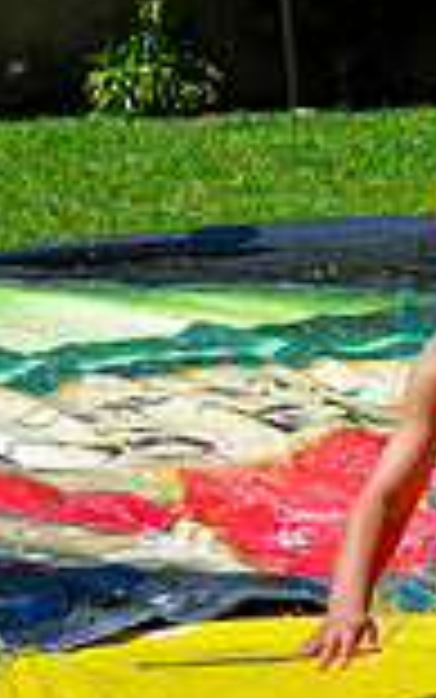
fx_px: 5907
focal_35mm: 311
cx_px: 515
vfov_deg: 6.7
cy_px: 905
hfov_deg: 4.2
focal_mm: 70
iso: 200
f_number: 6.3
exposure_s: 1/640
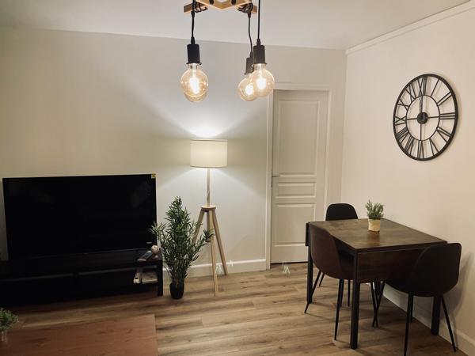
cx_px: 238
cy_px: 178
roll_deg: +0.2
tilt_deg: -6.7
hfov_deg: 67.3
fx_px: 357
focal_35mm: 26
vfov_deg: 53.1
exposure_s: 1/50
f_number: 1.6
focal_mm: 4.2
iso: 125
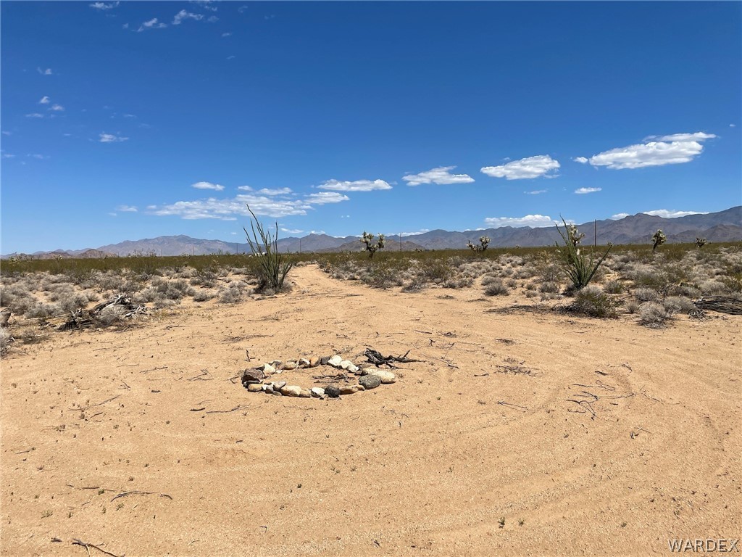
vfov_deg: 53.1
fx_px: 557
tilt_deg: -0.4
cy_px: 278
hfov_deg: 67.3
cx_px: 371
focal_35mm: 26
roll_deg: +1.0
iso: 32
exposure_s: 1/6494
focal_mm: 4.2
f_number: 1.6
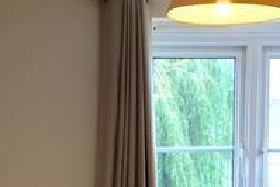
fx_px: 755
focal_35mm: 97
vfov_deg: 13.5
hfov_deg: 21.0
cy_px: 262
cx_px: 160
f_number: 2.2
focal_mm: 4.15
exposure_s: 1/50
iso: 32
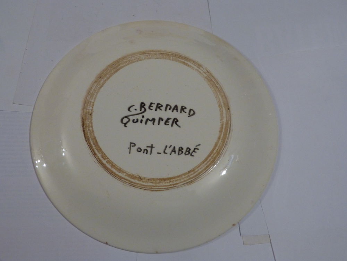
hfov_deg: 52.6
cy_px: 130
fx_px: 351
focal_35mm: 35
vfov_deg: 40.7
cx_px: 174
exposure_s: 1/20
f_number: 3
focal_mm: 6.2
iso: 400
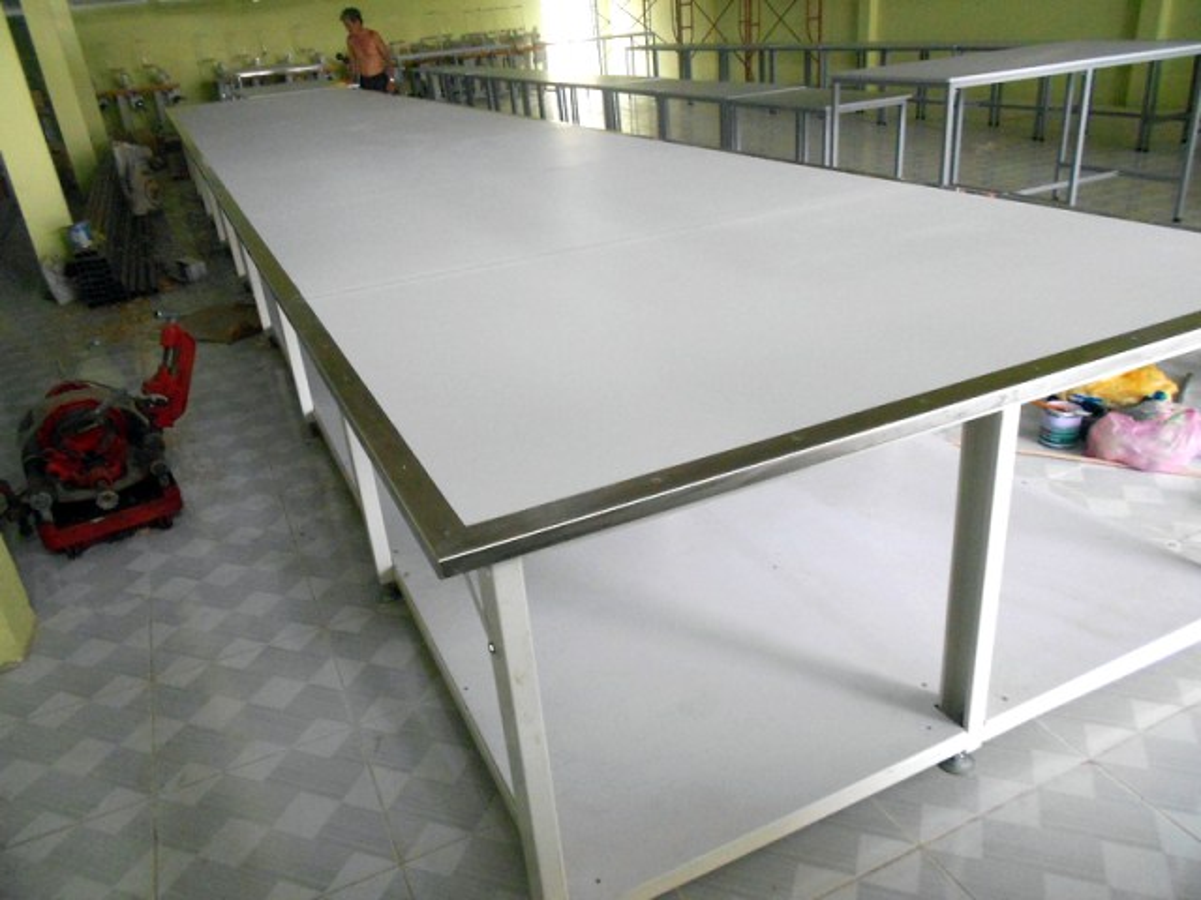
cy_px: 450
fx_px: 902
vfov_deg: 53.1
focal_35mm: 26
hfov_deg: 67.3
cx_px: 600
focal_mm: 4.6
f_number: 3.2
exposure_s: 1/30
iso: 400
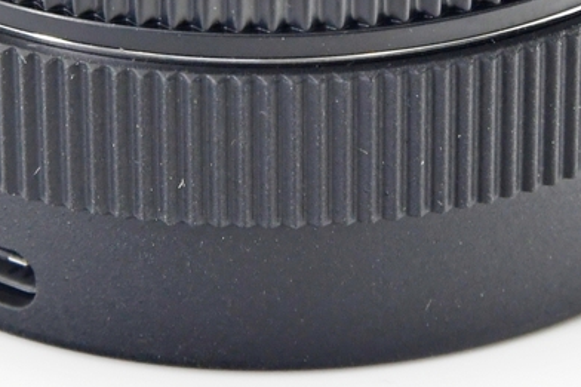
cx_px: 248
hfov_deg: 5.1
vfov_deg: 3.4
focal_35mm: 402
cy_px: -133
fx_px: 6485
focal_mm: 70
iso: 1250
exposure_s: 1/125
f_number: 8
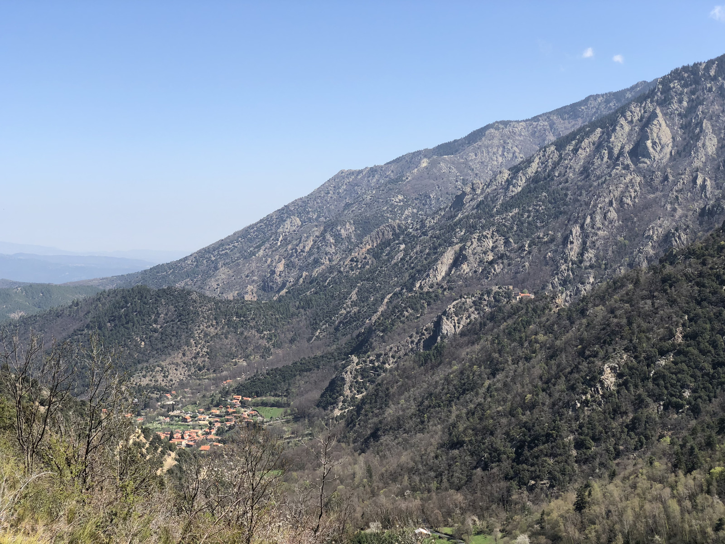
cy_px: 272
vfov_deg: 28.0
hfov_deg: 36.8
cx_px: 362
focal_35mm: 52
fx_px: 1089
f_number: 2.4
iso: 16
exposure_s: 1/873
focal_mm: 6
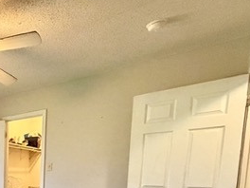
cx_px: -49
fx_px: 246
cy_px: 198
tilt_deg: -6.5
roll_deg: -0.1
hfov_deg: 39.3
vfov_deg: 36.4
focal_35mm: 34
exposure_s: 1/60
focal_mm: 2.22
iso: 500
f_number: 2.2
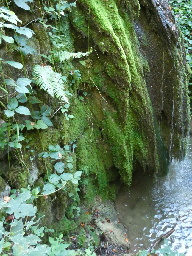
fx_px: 259
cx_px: 128
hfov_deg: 40.2
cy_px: 81
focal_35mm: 35
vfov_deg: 51.4
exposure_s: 1/60
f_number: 3.3
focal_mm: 4.3
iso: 1250
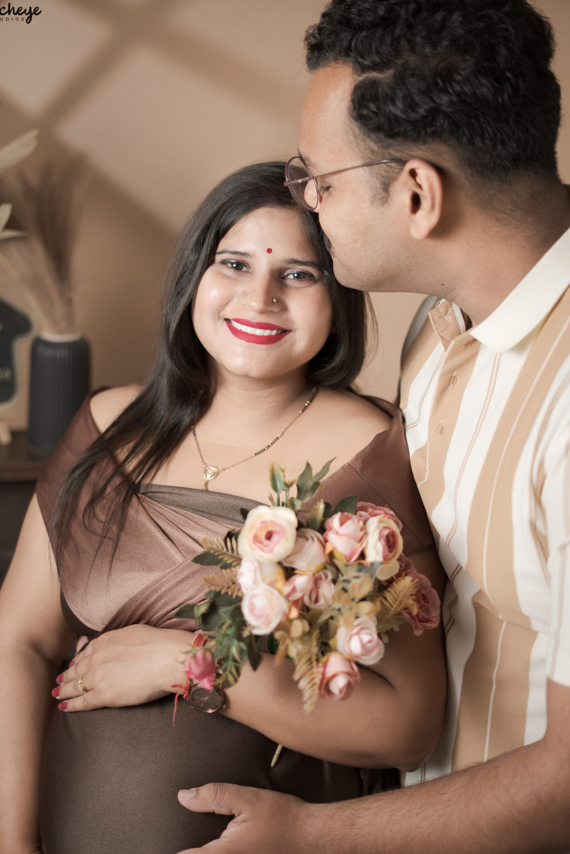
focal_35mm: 54
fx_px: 1282
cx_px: 278
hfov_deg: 25.1
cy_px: 413
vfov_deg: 36.9
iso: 250
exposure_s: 1/100
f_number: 1.8
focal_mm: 50
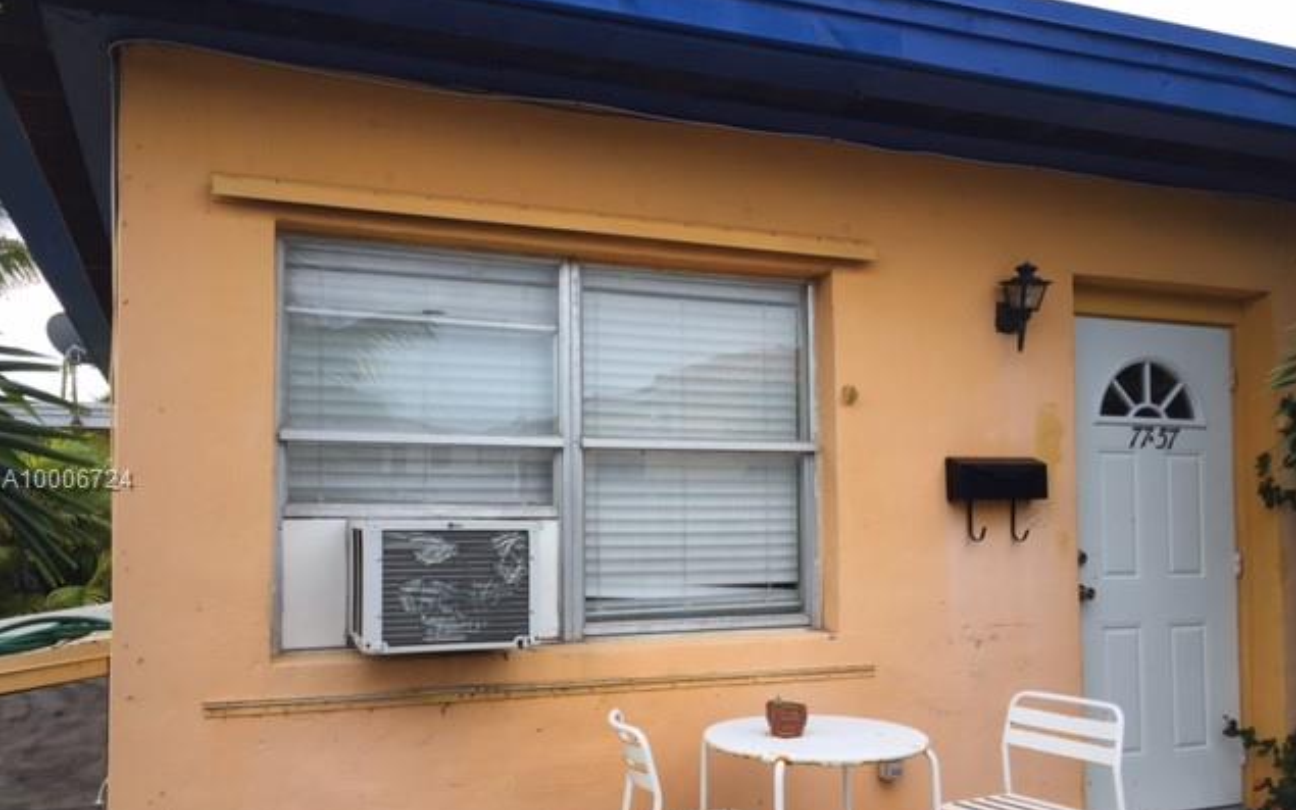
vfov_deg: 40.4
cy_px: 482
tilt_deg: +5.1
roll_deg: -1.3
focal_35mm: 31
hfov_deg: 61.2
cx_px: 651
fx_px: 1095
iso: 32
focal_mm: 4.15
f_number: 2.2
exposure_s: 1/732
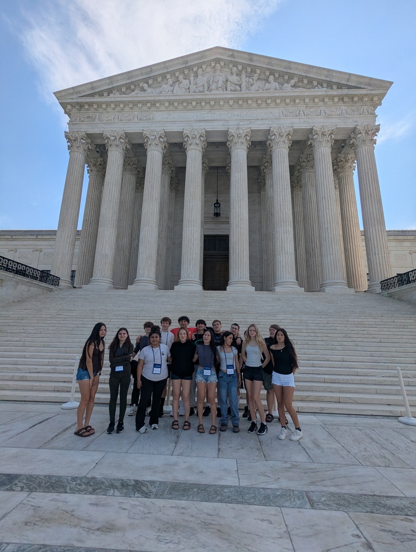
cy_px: 276
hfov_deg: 78.2
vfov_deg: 94.4
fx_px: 256
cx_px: 208
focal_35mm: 16
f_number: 2.2
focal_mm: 2.35
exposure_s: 1/3205
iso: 43
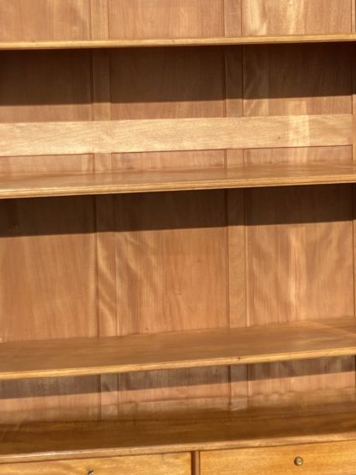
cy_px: 167
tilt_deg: -4.5
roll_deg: -1.1
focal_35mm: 94
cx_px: 190
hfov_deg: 15.7
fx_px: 1288
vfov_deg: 20.8
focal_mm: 6
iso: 20
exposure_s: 1/2179
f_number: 2
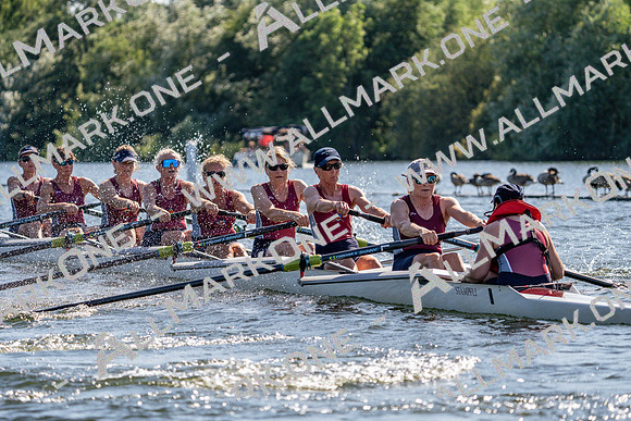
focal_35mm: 205
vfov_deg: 6.7
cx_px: 316
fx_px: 3594
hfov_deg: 10.0
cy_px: 210
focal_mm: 205
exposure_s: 1/2000
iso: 320
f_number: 5.6
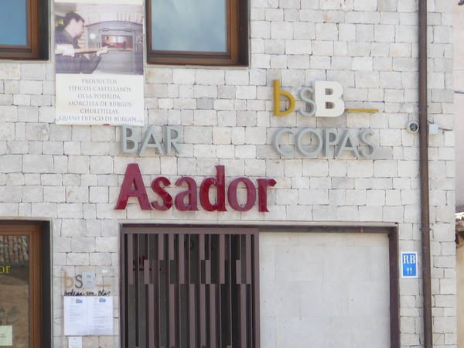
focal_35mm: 255
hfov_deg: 7.8
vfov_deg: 5.8
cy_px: 174
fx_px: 3418
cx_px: 232
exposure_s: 1/320
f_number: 4.1
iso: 80
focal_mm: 30.3
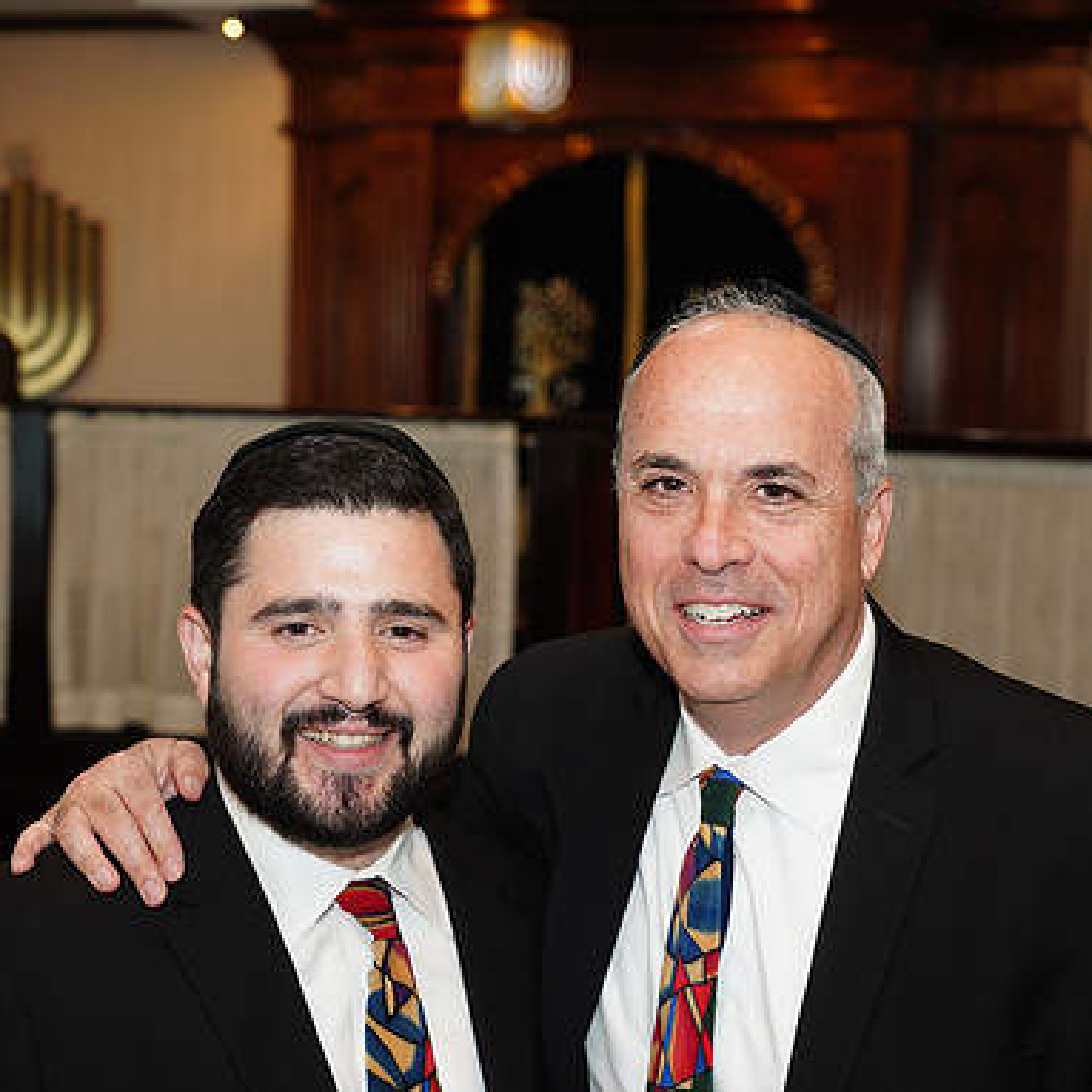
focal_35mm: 72
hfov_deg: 24.0
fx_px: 2570
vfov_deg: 24.0
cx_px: 593
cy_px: 543
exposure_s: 1/100
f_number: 4.5
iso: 640
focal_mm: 56
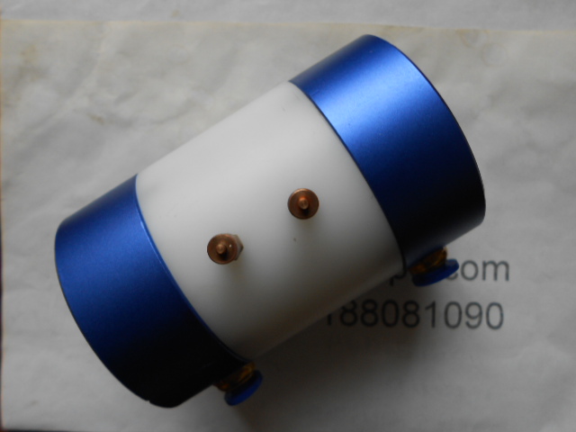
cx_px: 288
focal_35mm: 29
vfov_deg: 48.2
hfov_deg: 61.7
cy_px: 216
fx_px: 483
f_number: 3.4
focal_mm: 5.3
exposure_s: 1/60
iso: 80
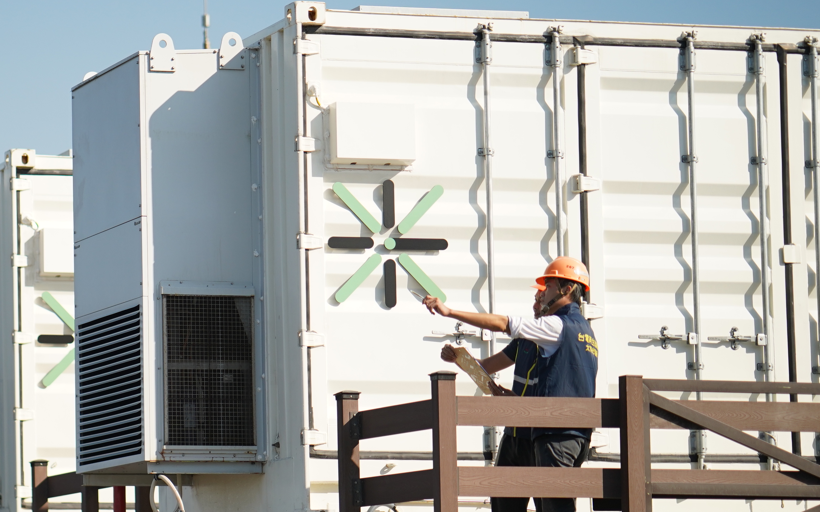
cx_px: 136
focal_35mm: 157
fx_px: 3508
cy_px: 330
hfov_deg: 13.3
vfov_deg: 8.3
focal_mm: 85
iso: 250
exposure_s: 1/160
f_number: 1.8
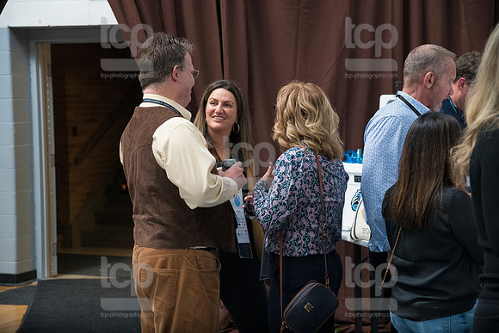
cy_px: 166
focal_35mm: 86
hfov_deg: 23.6
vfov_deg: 15.9
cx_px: 250
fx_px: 1192
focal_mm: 86
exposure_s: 1/250
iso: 4000
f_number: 5.6
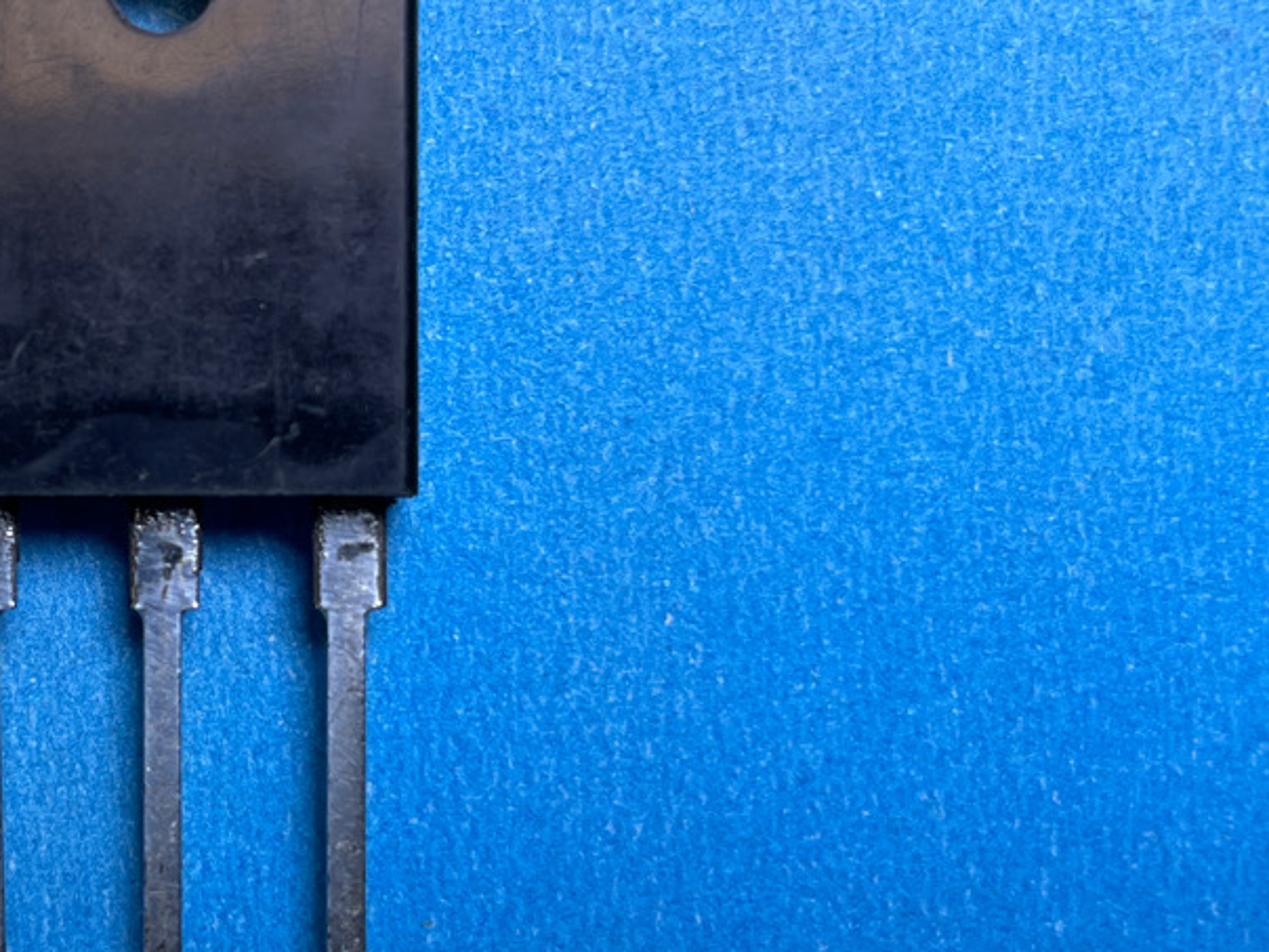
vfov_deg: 23.6
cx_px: 139
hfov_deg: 29.9
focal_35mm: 62
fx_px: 2273
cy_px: 408
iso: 32
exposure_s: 1/108
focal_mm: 4.2
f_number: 1.6
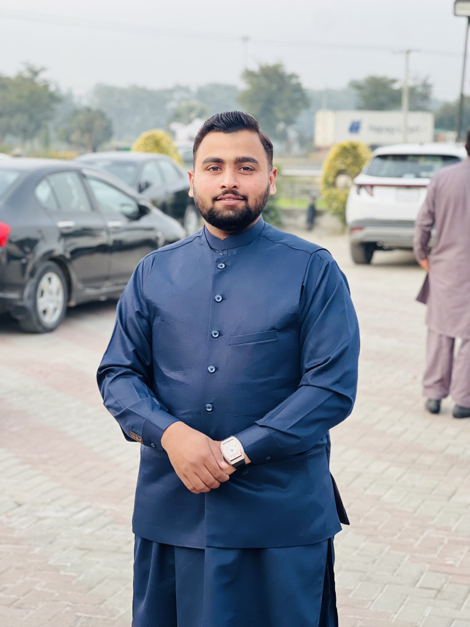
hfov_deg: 19.1
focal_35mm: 77
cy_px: 314
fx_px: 1394
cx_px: 235
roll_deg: -0.1
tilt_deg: -5.7
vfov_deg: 25.3
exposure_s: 1/121
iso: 64
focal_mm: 9
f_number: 2.8
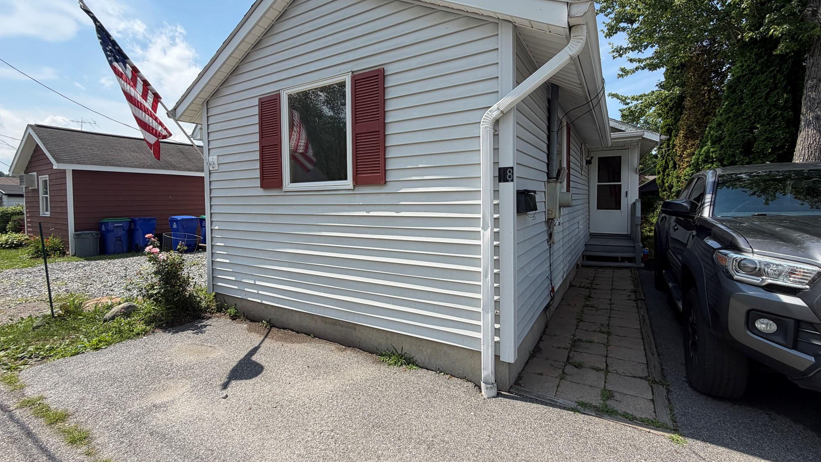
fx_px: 348
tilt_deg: -1.2
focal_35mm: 16
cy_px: 209
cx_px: 417
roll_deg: +0.4
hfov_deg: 99.4
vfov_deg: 66.9
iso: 20
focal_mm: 2.22
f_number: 2.2
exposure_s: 1/770
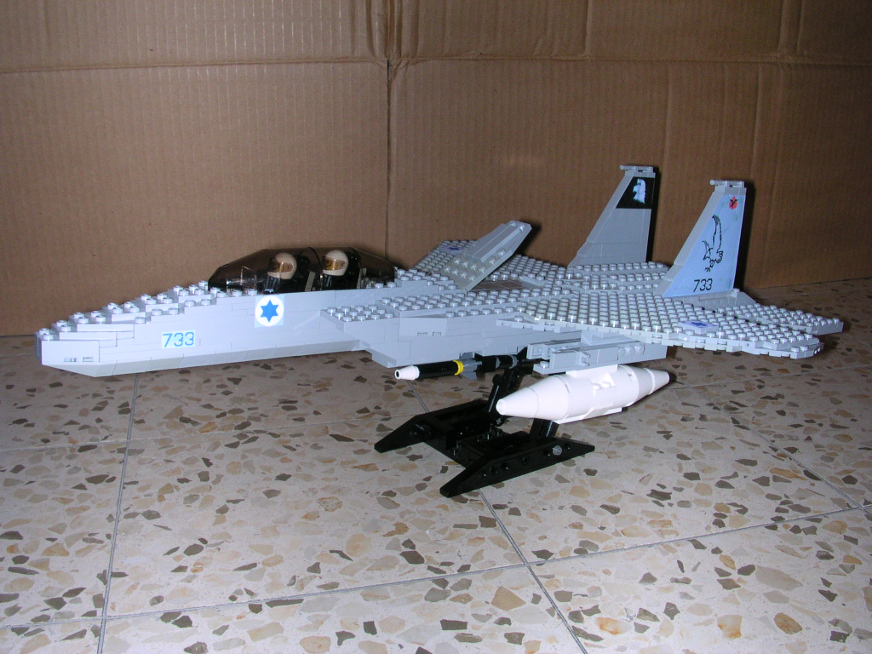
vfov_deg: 38.7
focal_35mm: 37
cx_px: 436
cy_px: 327
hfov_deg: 50.1
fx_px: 932
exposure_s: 1/60
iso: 100
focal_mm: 5.6
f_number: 4.5
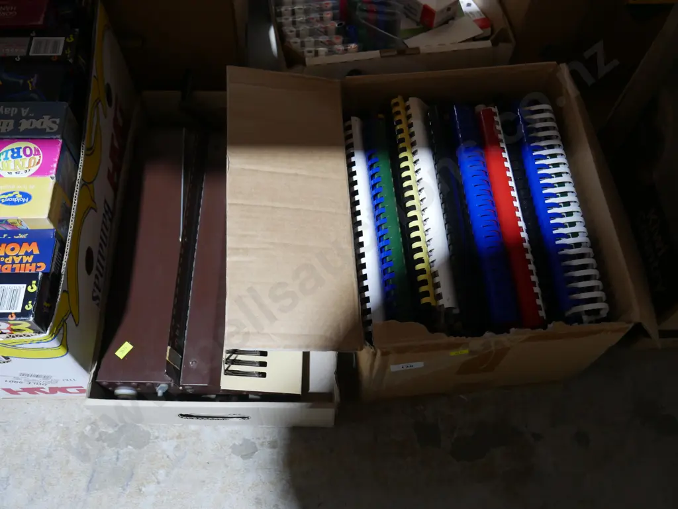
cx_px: 339
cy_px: 254
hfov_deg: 53.9
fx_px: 666
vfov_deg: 41.8
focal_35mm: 34
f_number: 4
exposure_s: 1/60
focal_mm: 17
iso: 640
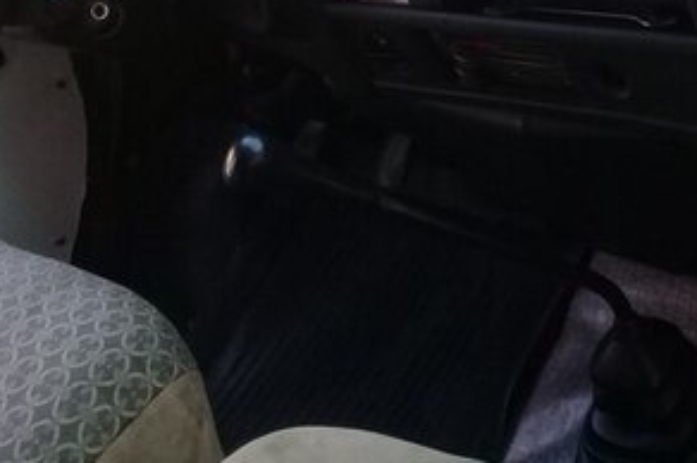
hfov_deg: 27.4
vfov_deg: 17.6
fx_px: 1412
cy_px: -111
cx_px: 508
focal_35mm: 73
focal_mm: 3.3
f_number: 2.2
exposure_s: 1/100
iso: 100
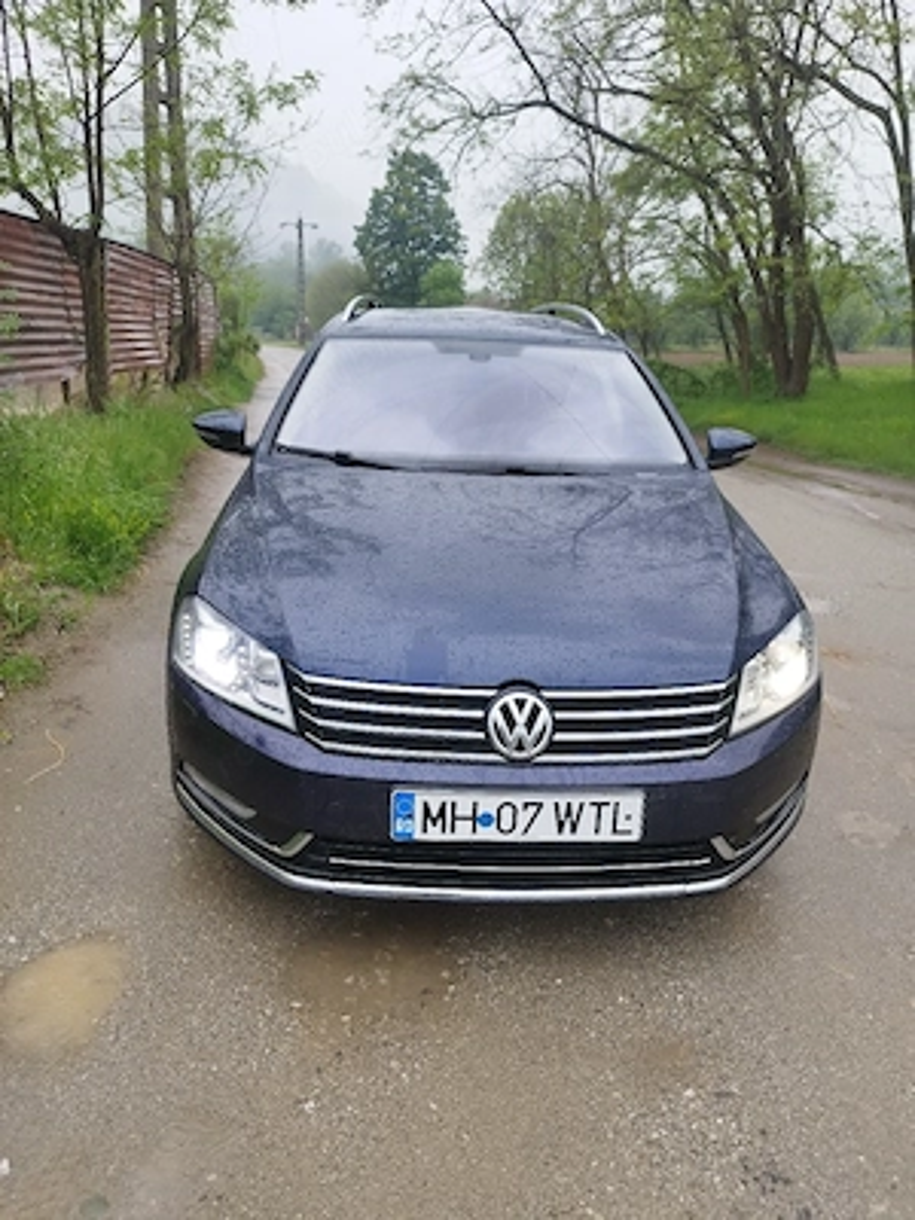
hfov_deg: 56.8
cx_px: 458
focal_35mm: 24
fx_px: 846
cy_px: 610
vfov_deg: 71.6
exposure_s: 1/100
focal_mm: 5.89
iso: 80
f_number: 1.89
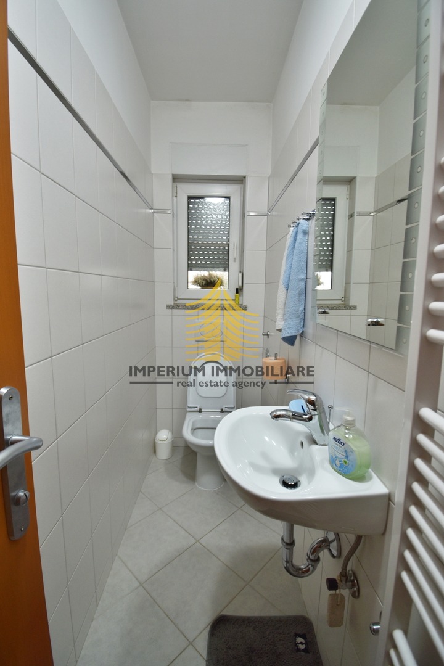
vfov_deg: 100.4
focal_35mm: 15
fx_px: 277
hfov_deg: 77.3
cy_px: 333
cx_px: 222
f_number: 4.5
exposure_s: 1/15
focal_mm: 10
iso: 180
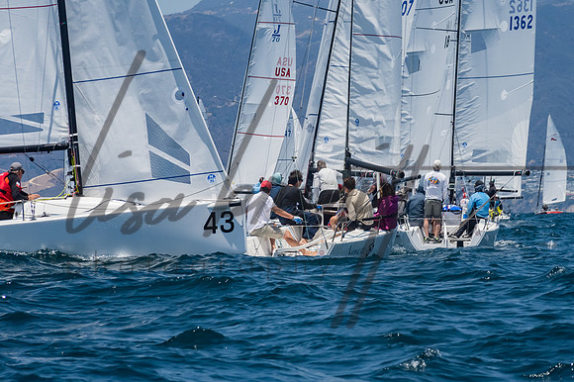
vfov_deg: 4.6
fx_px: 4780
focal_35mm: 300
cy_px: 191
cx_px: 287
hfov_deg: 6.9
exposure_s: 1/1250
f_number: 14
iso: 640
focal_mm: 200
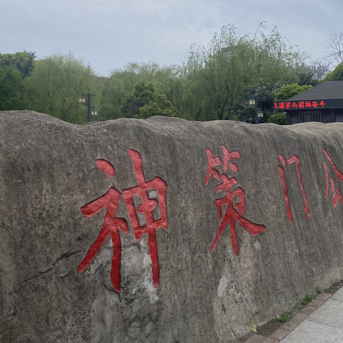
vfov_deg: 40.2
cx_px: 169
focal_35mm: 41
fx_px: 460
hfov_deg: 40.9
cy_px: 104
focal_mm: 4.25
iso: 32
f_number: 1.8
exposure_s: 1/747
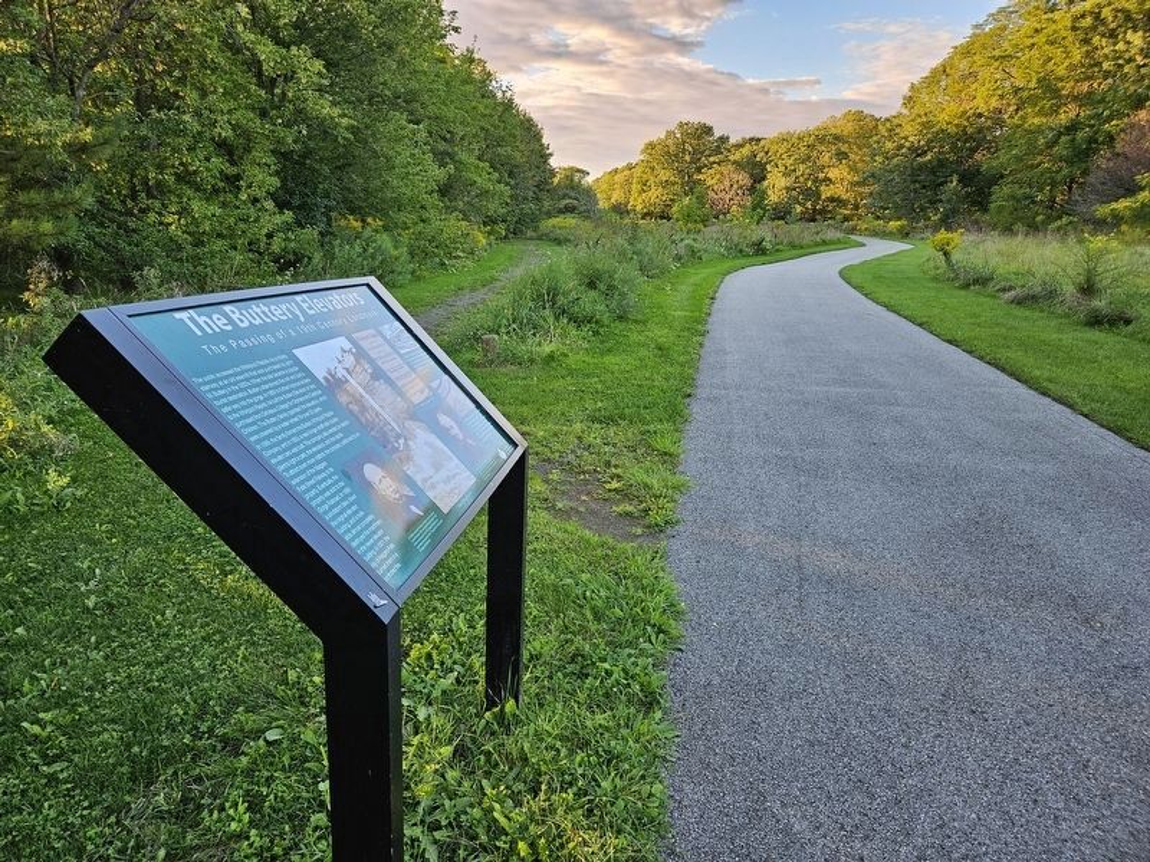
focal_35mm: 23
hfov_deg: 73.9
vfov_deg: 58.9
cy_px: 431
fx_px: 764
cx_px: 575
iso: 40
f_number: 1.8
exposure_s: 1/180
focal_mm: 5.4
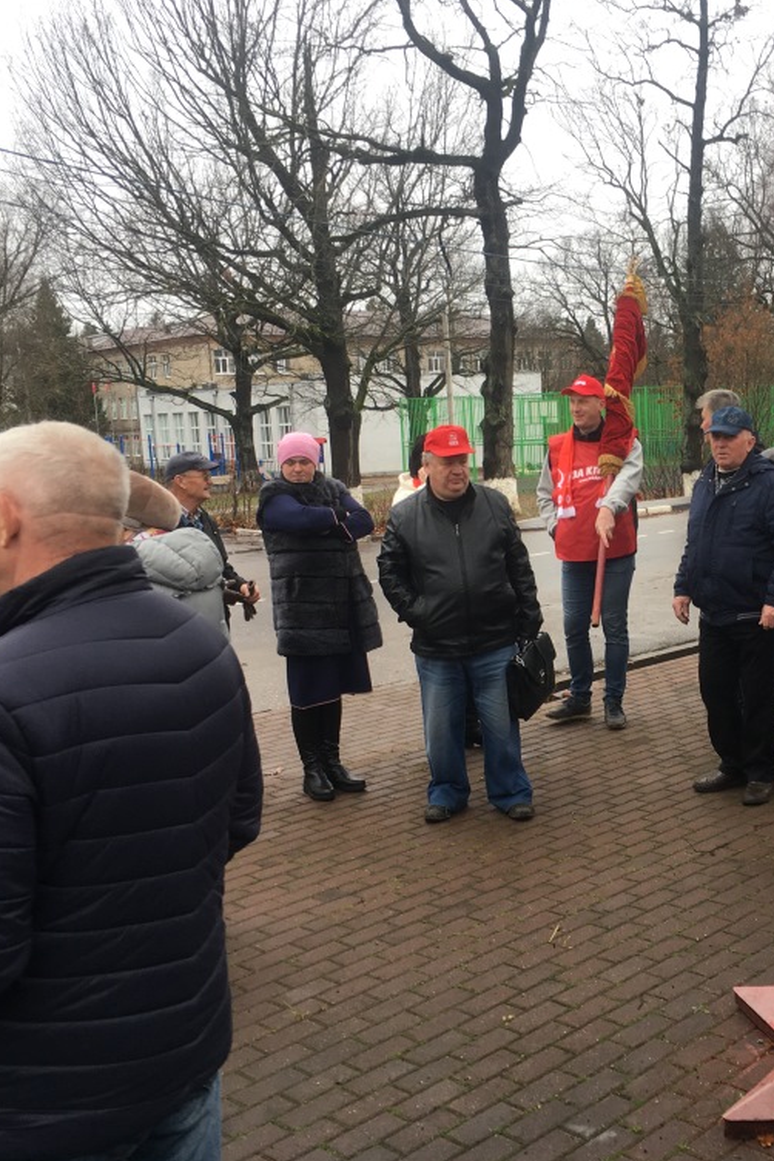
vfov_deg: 47.4
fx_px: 1322
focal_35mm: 41
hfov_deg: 31.7
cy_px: 583
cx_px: 623
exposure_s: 1/100
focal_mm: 4.15
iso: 25
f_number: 2.2
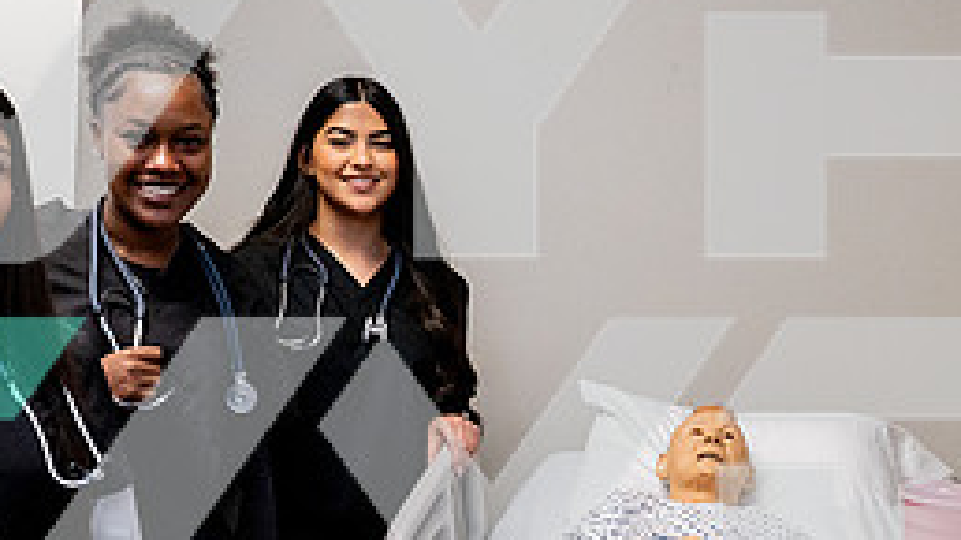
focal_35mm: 59
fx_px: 1503
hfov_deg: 35.1
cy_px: 516
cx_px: 644
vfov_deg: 19.9
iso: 2000
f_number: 8
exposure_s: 1/125
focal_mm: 25
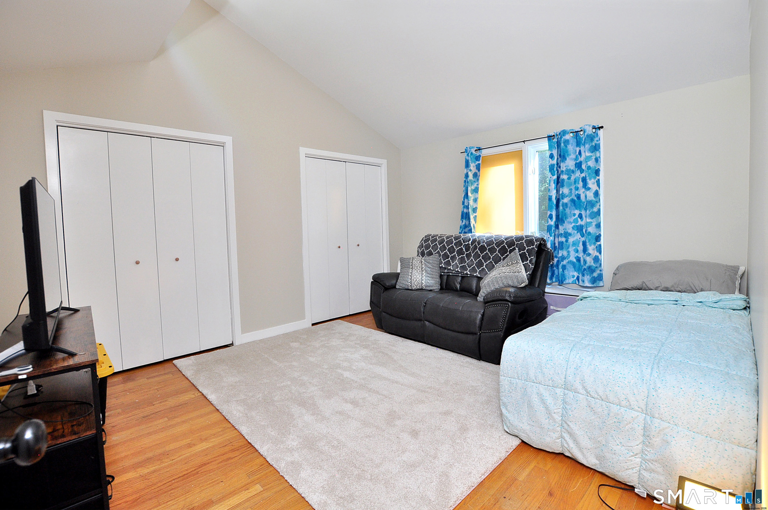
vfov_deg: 77.2
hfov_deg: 100.5
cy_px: 255
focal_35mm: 15
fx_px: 320
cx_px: 384
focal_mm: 10
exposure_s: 1/50
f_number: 5
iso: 640
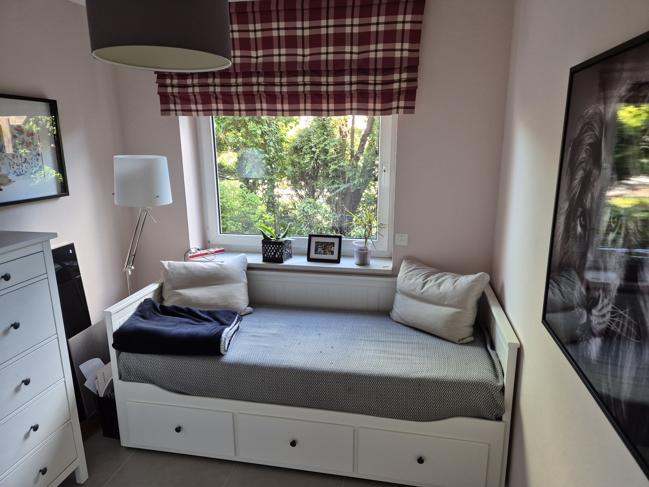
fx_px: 431
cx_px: 324
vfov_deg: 58.9
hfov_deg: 73.9
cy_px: 244
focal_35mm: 23
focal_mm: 5.4
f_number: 1.8
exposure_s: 1/100
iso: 200
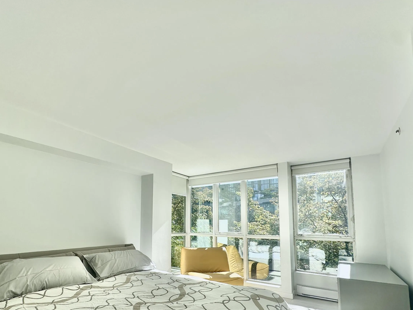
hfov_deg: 83.8
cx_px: 168
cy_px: 207
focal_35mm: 19
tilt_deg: +4.3
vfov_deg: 66.8
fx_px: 227
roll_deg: -0.7
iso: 40
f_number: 2.2
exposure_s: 1/413
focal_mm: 2.22
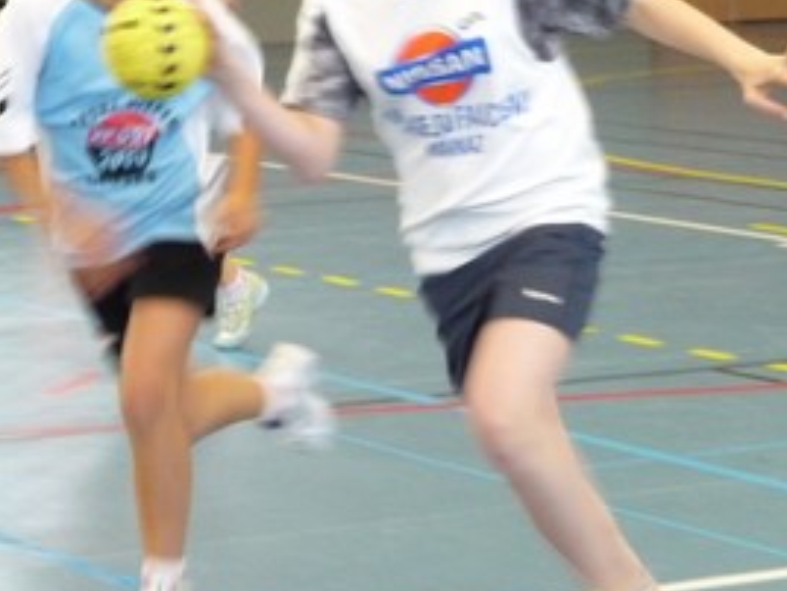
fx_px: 3797
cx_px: 300
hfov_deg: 11.8
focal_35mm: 167
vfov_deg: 8.9
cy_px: 218
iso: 800
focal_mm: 19.1
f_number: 4.7
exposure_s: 1/60
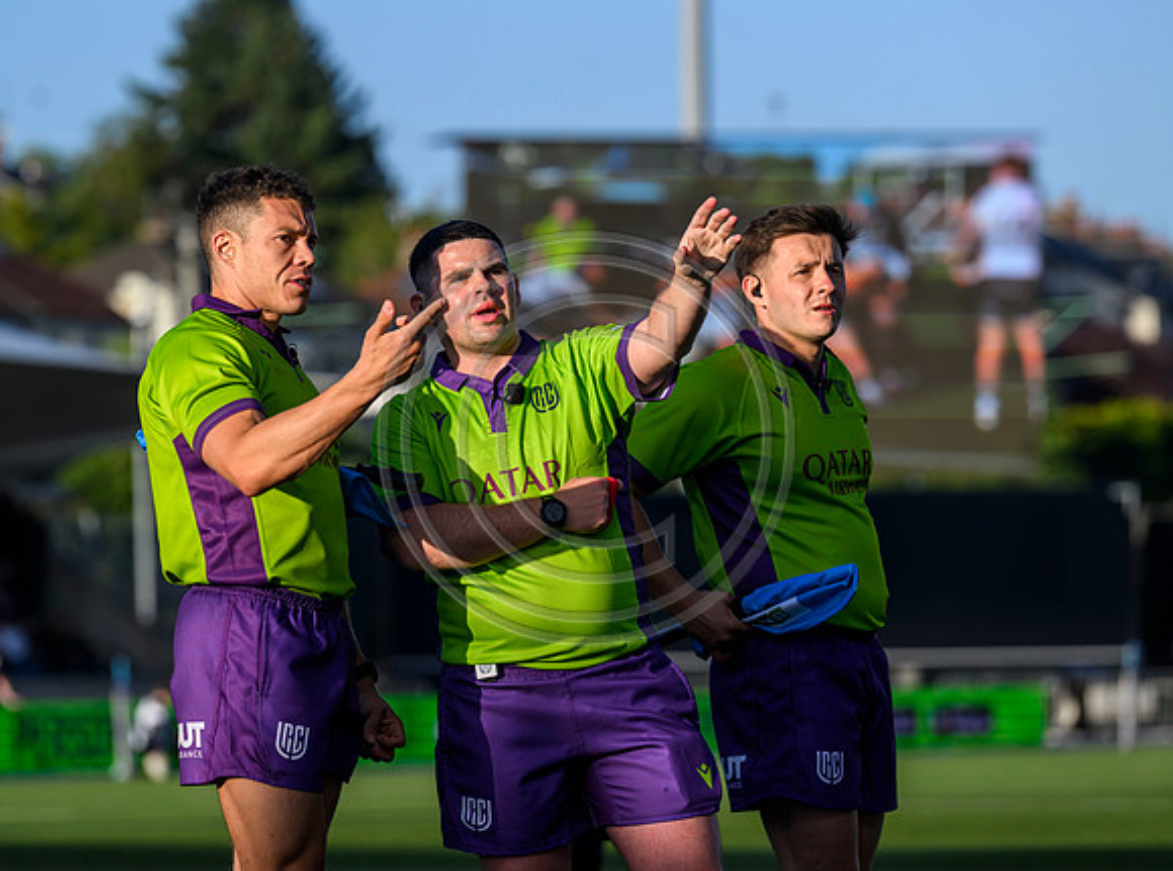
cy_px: 379
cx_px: 590
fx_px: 8199
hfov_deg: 8.2
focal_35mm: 243
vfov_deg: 6.1
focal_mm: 200
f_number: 4.5
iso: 500
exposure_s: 1/2500
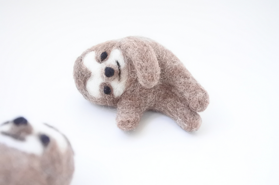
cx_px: 140
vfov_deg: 28.0
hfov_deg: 41.1
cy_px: 92
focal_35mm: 48
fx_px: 372
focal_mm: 18
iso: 3200
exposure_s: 1/80
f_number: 4.5
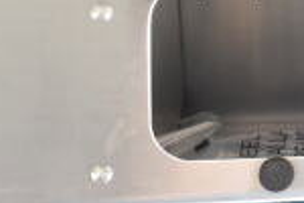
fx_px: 929
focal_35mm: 110
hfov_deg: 15.5
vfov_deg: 12.4
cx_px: 572
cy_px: 33
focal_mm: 18
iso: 1600
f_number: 5
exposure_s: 1/100
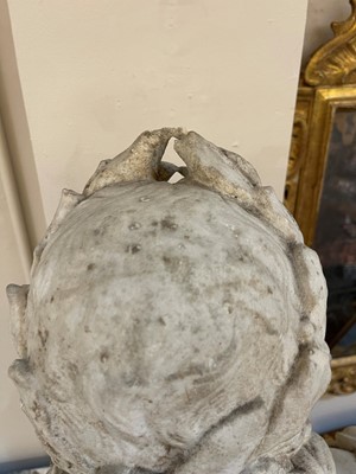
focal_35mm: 25
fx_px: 343
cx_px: 178
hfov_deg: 54.9
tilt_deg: -26.5
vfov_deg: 69.4
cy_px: 237
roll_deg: +1.4
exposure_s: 1/50
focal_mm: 5.1
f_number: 1.6
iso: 125
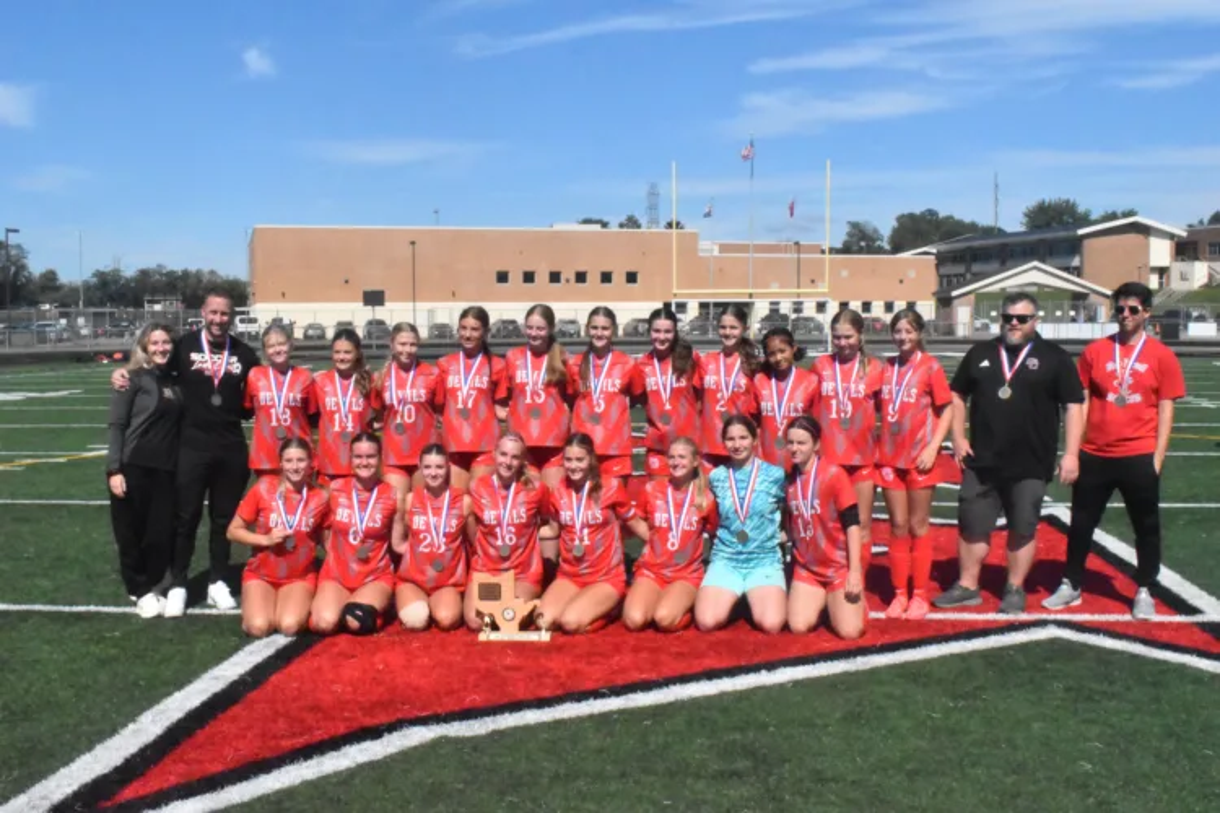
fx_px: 1372
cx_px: 610
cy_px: 406
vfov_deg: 33.0
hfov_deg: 47.9
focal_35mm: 40
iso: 12800
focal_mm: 27
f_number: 25
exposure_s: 1/4000
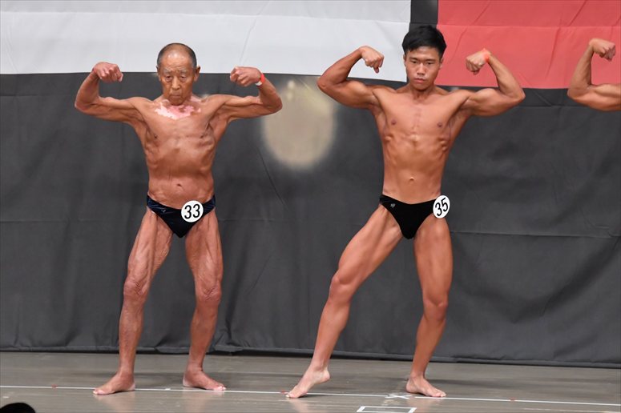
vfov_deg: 5.4
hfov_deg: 8.1
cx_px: 310
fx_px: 4397
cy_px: 206
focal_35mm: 255
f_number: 5.6
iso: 6400
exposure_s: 1/400
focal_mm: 170
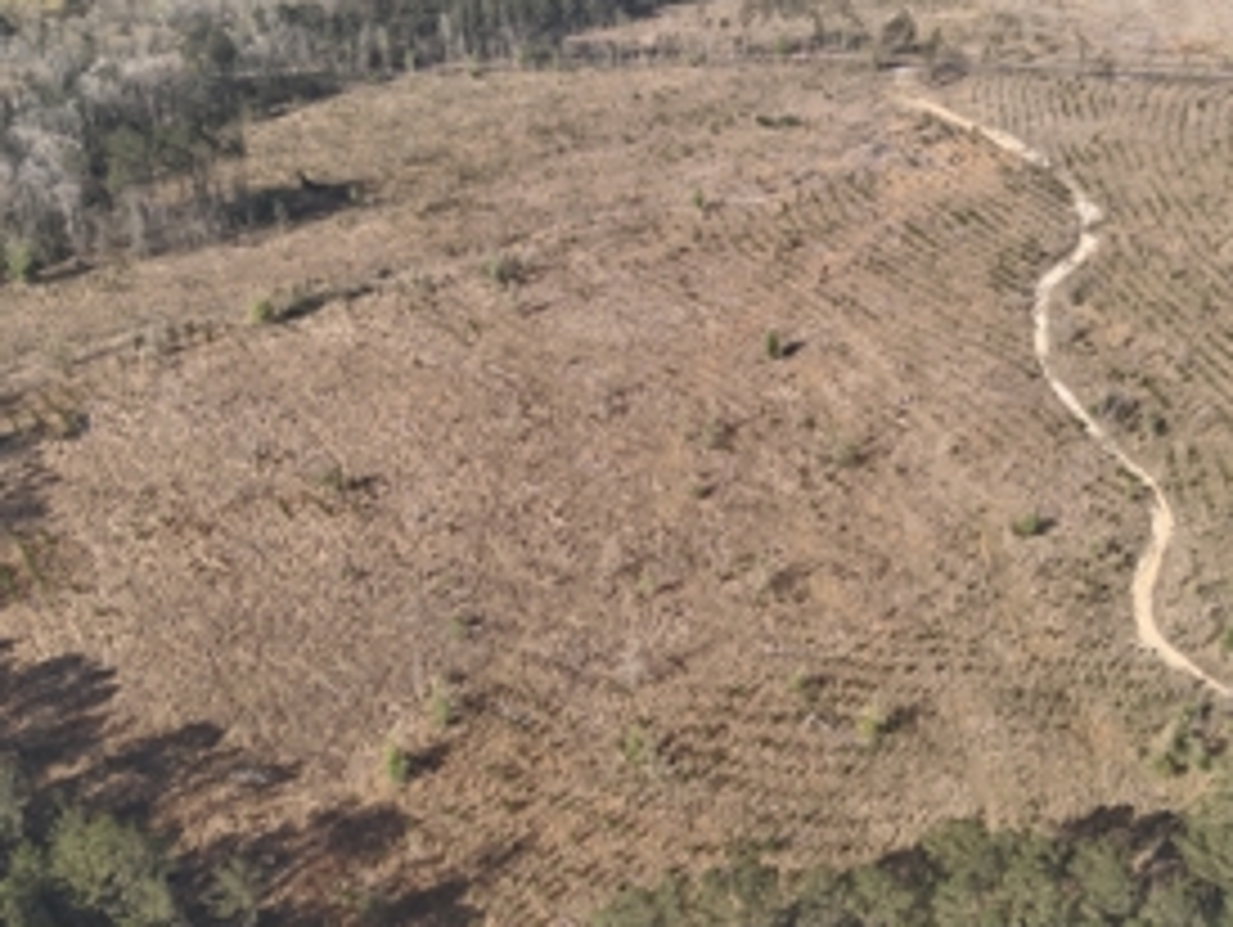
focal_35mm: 35
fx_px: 1248
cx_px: 711
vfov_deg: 40.6
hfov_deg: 52.4
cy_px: 378
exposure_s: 1/725
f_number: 2.8
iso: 100
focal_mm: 4.4
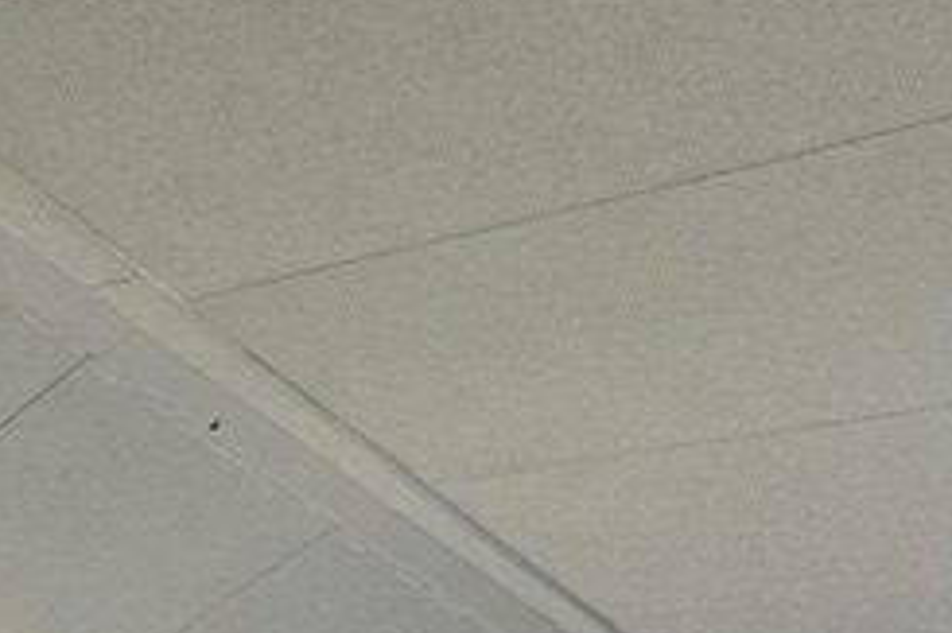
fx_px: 2008
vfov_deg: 12.2
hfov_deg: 17.4
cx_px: -1034
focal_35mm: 76
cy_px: 1716
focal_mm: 2.22
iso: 50
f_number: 2.2
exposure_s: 1/100
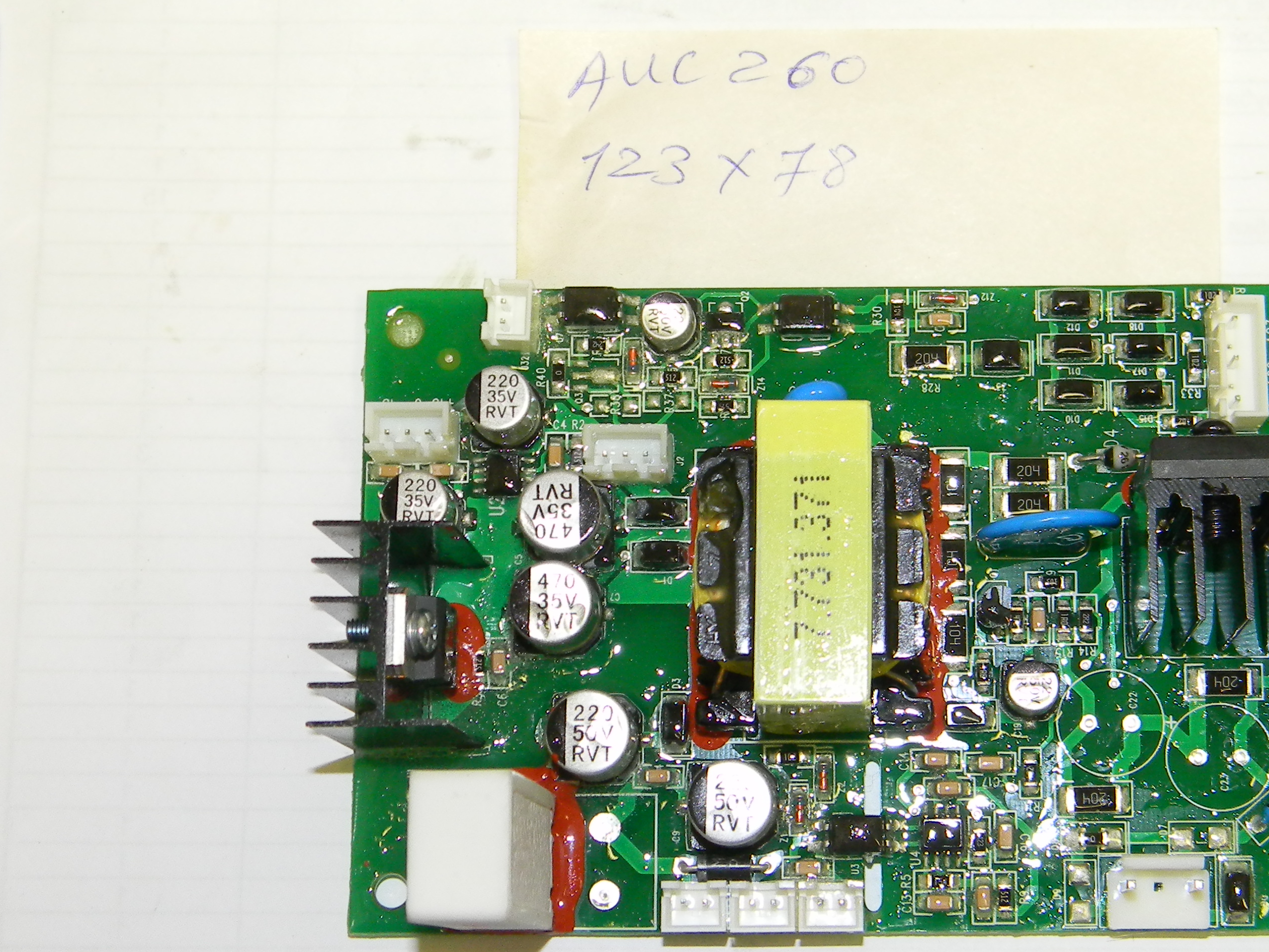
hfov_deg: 29.6
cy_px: 585
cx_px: 875
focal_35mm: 65
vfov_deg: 22.5
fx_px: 2383
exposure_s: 1/30
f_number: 3.8
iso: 200
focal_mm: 7.3
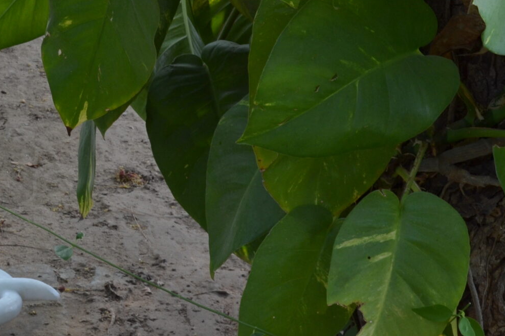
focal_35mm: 140
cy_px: 151
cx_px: 45
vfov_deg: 9.8
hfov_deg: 14.5
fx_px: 1964
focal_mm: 36
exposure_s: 1/50
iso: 200
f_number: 10
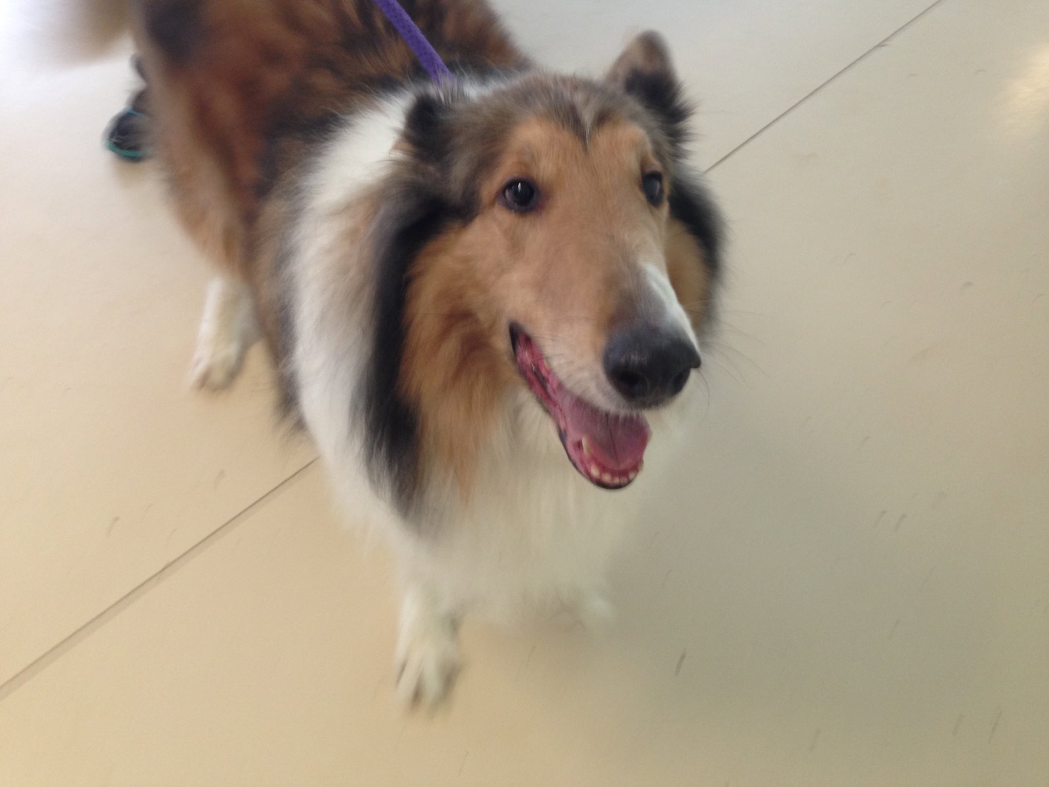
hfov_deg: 55.4
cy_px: 394
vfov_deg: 42.9
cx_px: 524
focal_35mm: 33
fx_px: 1000
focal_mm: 4.12
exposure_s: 1/20
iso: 100
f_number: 2.4
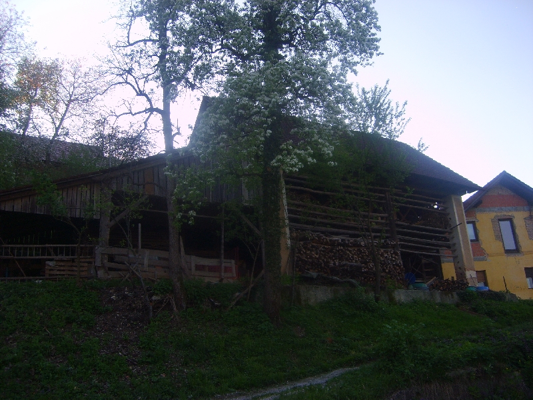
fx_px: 539
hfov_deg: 52.6
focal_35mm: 35
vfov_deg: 40.7
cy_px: 200
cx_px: 266
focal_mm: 5.8
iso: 50
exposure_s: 1/350
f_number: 2.8
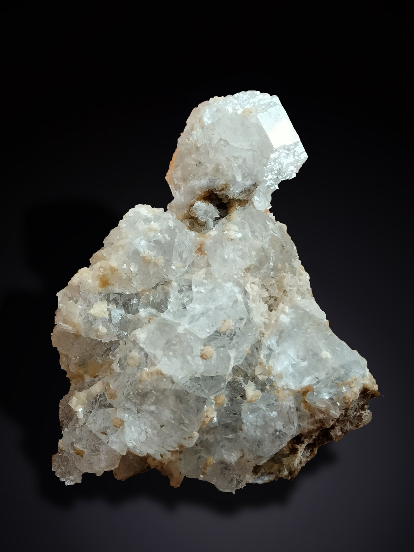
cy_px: 276
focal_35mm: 19
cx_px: 207
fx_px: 303
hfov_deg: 68.7
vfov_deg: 84.7
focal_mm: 3.46
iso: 297
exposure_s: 1/100
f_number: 2.2
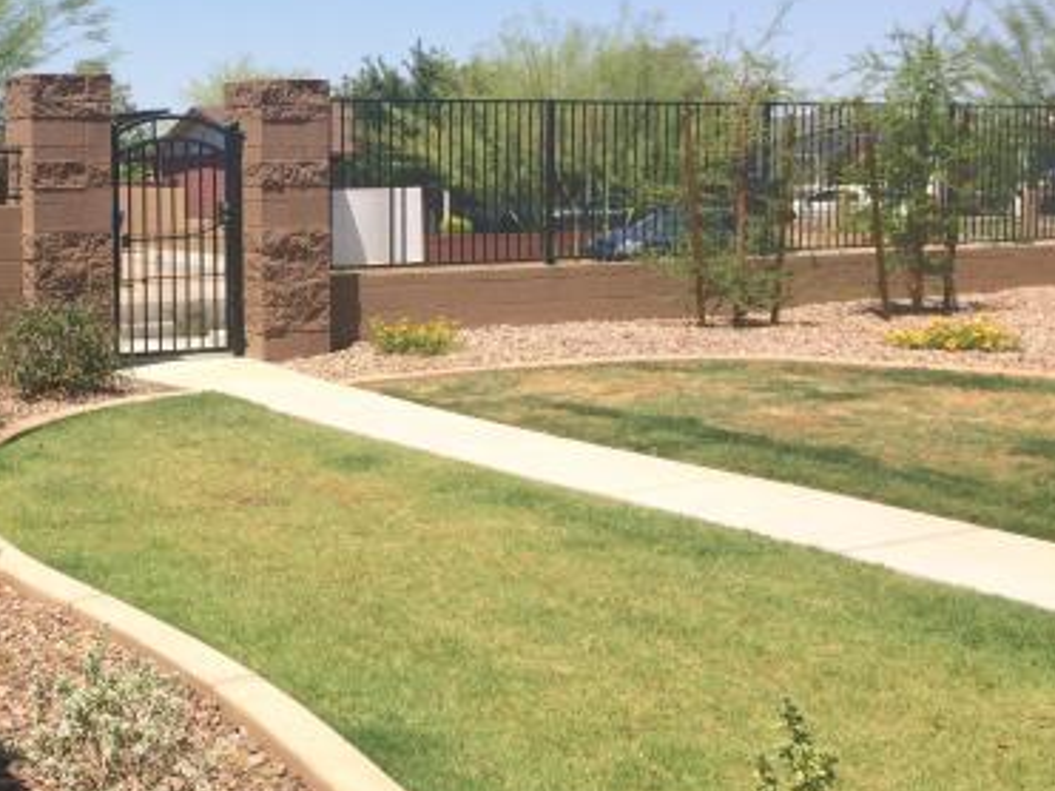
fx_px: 1523
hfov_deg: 36.8
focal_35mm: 50
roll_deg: +0.4
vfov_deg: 28.9
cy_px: 279
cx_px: 202
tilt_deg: -6.0
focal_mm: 4.15
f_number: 2.2
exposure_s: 1/2160
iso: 32
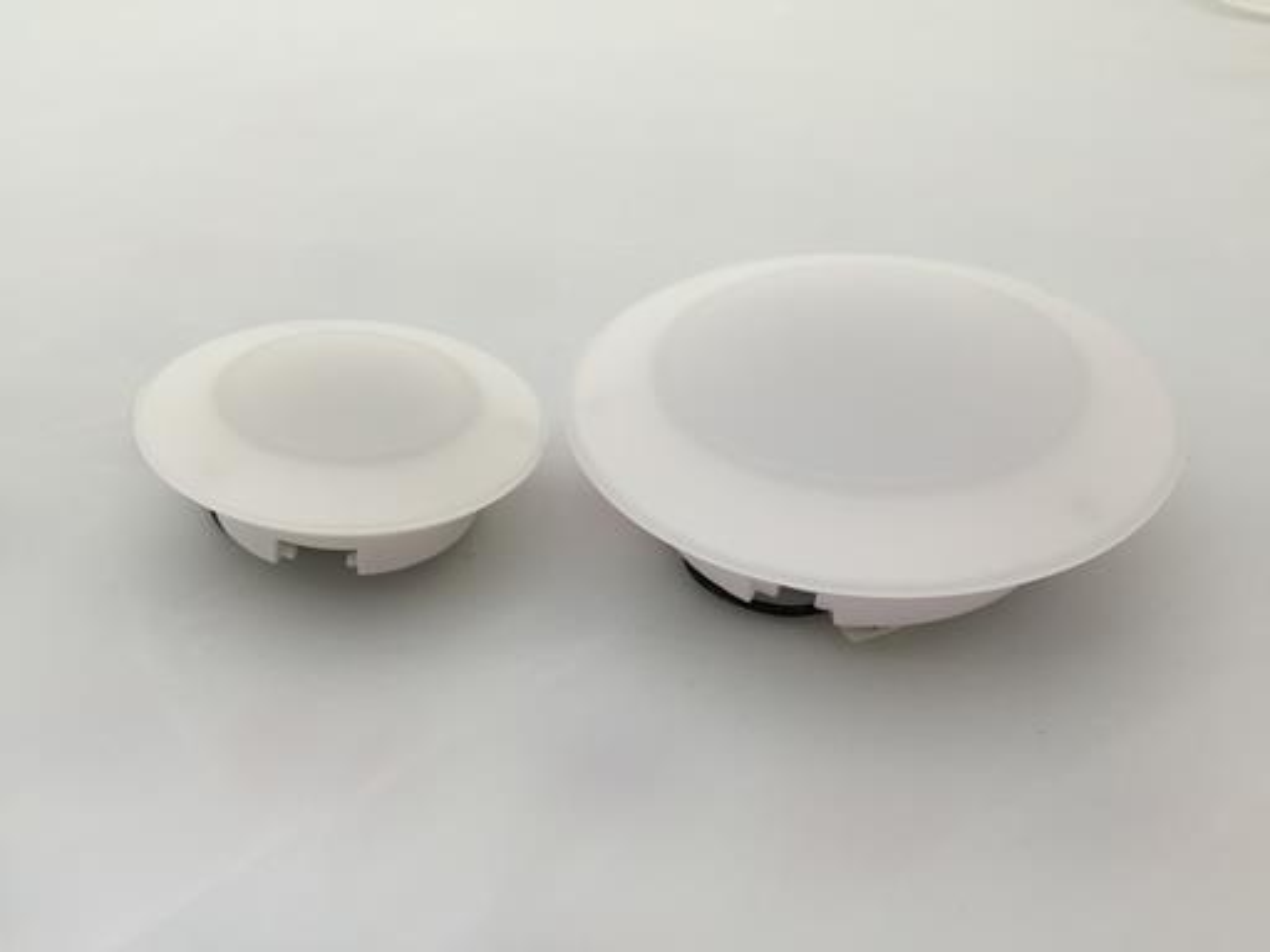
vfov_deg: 48.2
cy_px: 476
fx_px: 1064
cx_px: 635
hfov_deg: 61.7
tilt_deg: -39.1
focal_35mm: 29
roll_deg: -4.0
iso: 32
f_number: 2.2
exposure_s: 1/30
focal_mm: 4.15
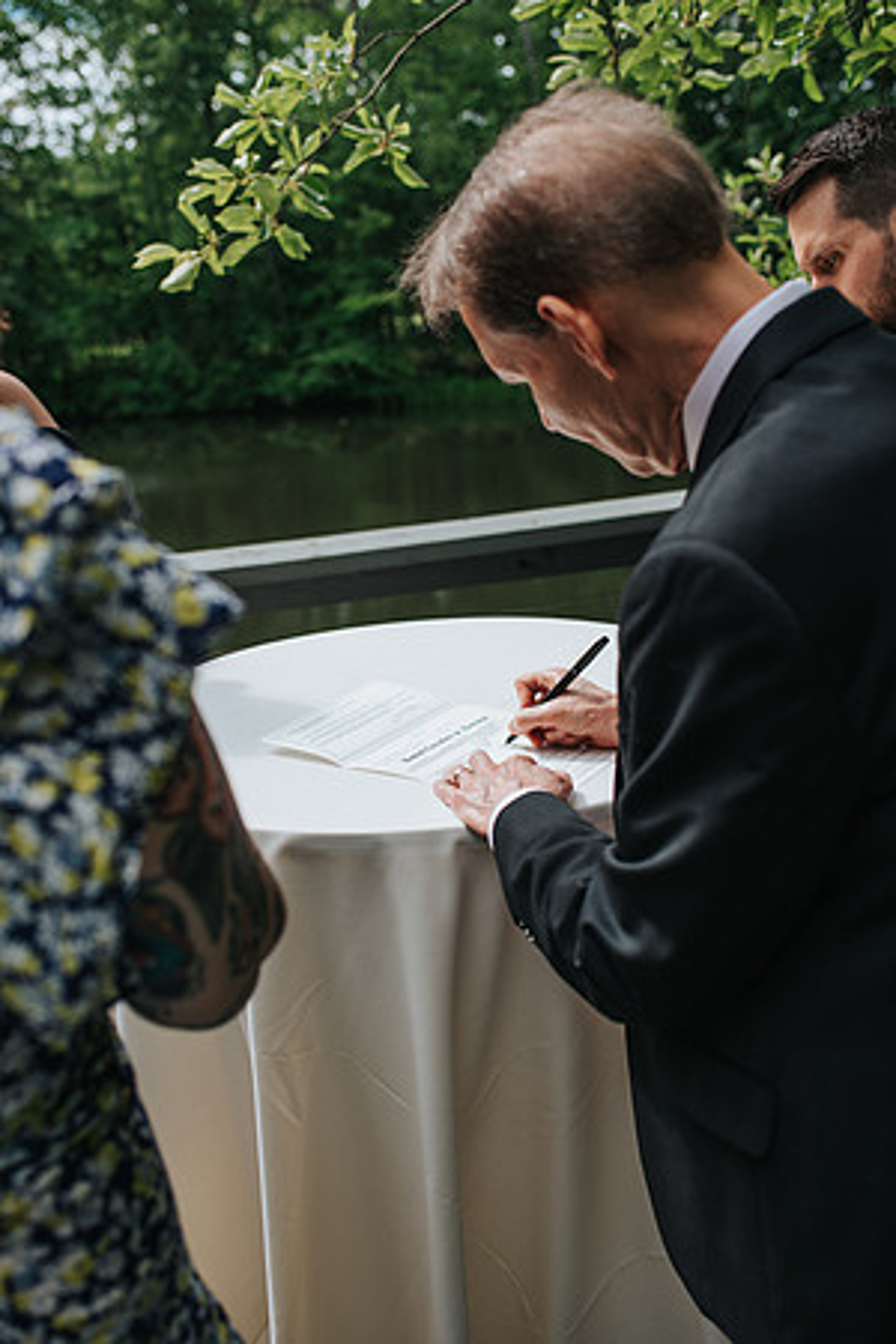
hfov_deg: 37.9
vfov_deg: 54.4
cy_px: 672
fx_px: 1307
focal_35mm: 35
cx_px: 448
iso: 180
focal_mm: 35
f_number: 3.5
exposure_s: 1/800
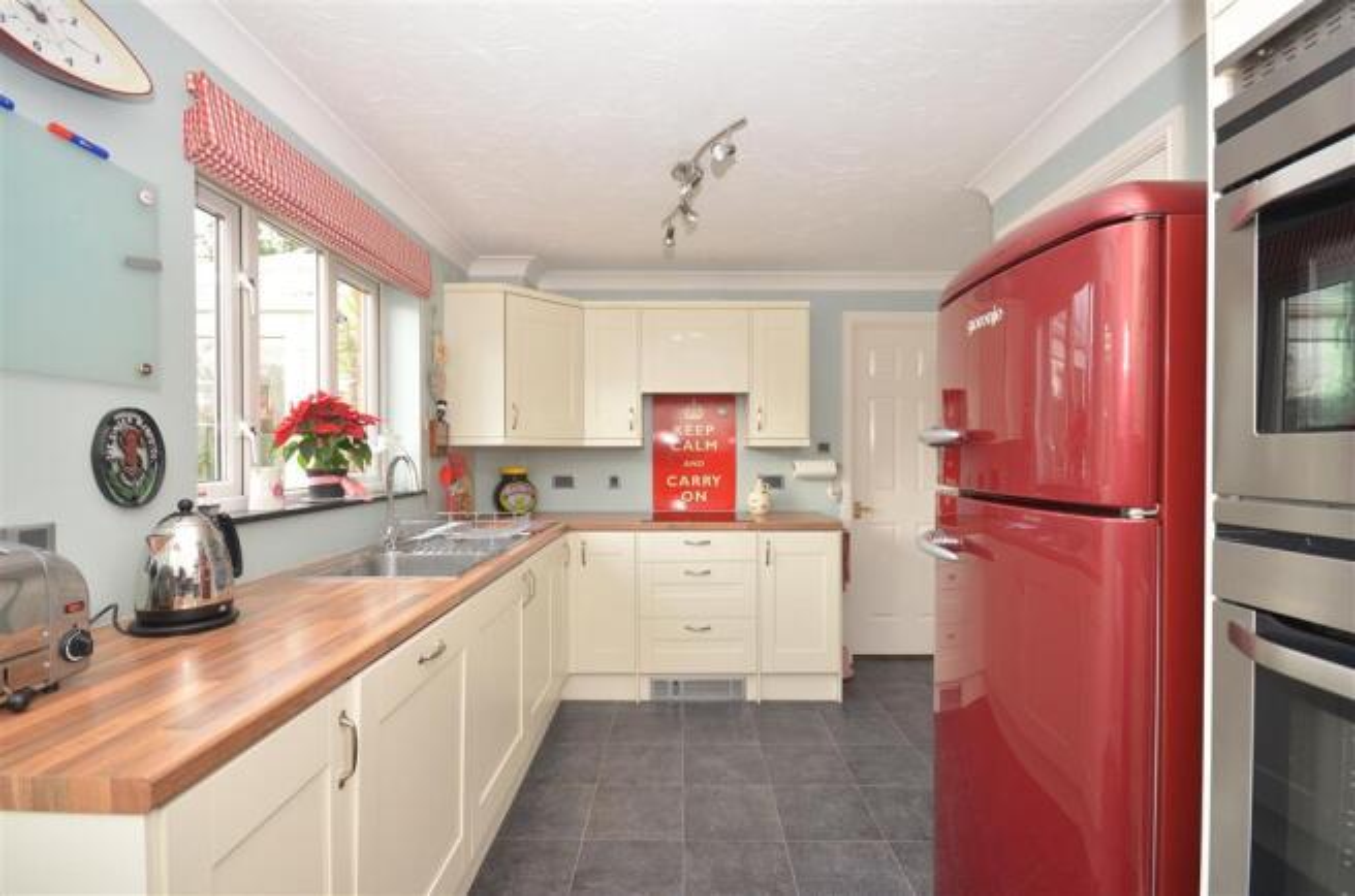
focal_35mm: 16
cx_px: 678
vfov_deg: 71.8
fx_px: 620
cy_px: 448
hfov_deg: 95.1
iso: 640
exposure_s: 1/25
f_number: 8
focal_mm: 11
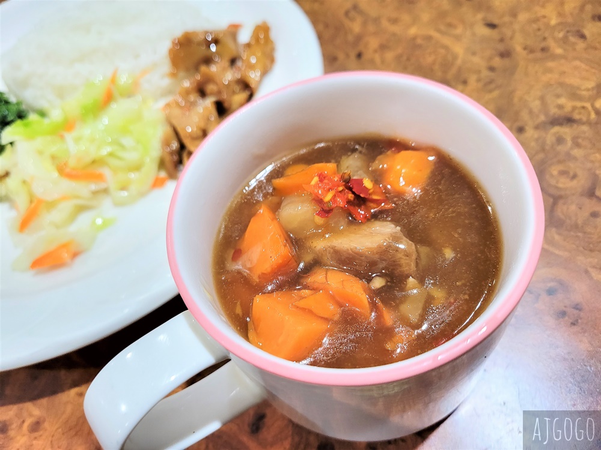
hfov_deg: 67.3
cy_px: 225
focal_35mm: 26
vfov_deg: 53.1
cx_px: 300
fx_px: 451
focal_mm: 5.4
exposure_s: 1/40
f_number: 1.8
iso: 320
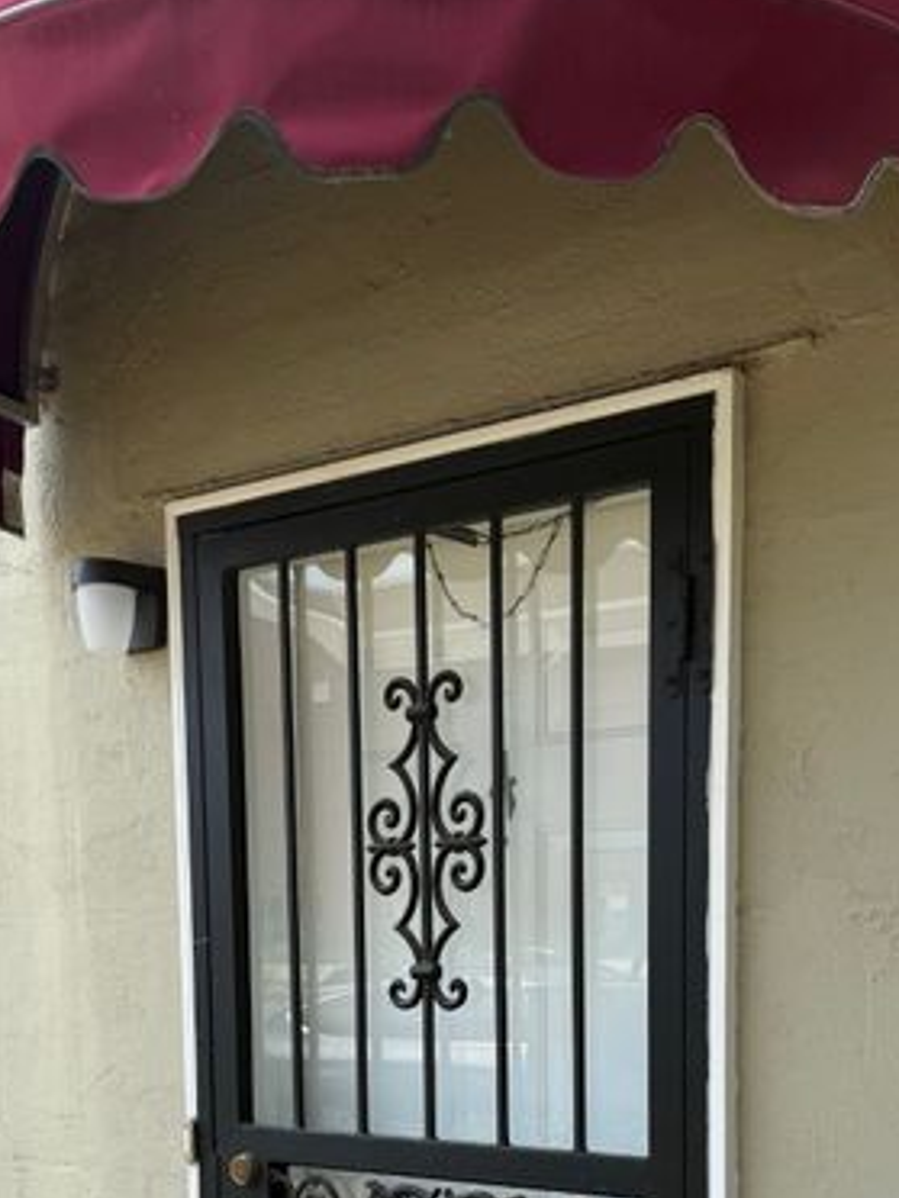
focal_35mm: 43
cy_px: 1051
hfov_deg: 33.6
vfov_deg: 40.9
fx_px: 1489
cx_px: 432
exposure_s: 1/1437
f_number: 1.78
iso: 80
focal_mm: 6.76
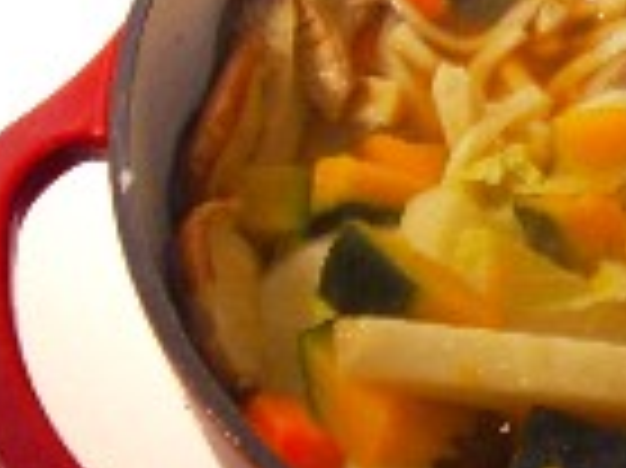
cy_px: 194
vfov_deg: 14.1
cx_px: 802
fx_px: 1897
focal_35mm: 105
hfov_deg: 17.6
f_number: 3.3
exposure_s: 1/10
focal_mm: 6.3
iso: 100
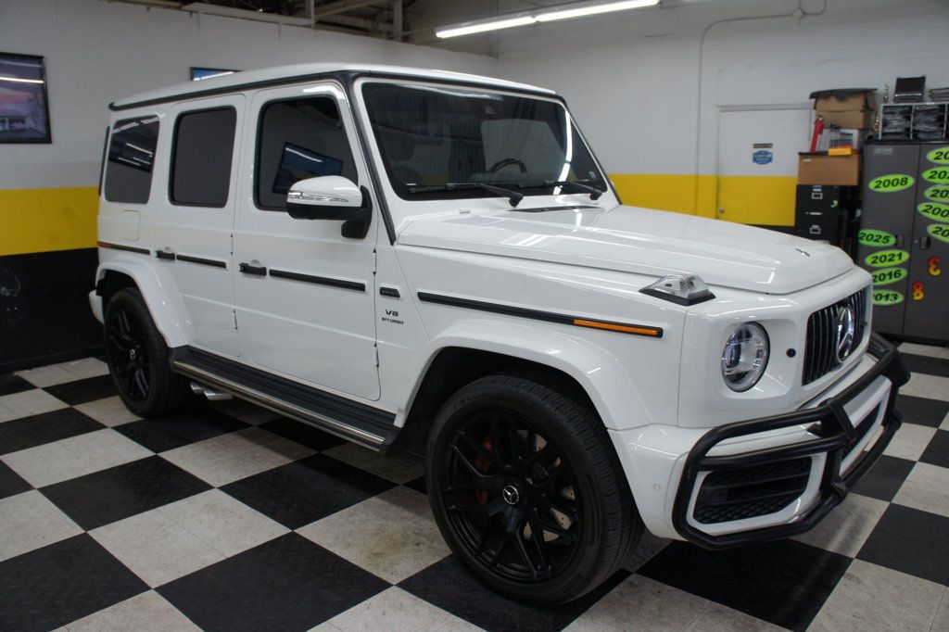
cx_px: 474
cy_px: 316
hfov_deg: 67.4
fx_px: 711
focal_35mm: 27
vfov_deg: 47.9
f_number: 4.5
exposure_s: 1/40
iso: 200
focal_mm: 18
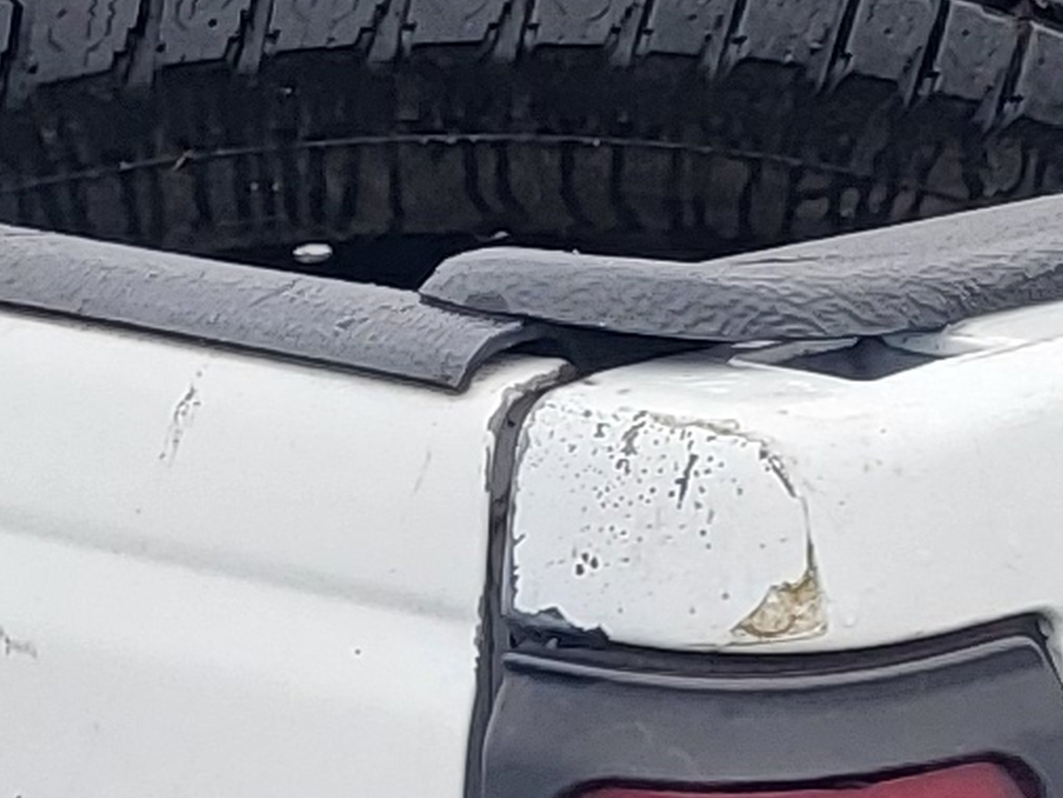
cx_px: 958
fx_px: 6327
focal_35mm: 206
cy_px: 945
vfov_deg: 7.2
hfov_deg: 9.6
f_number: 1.8
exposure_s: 1/276
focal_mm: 5.4
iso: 40
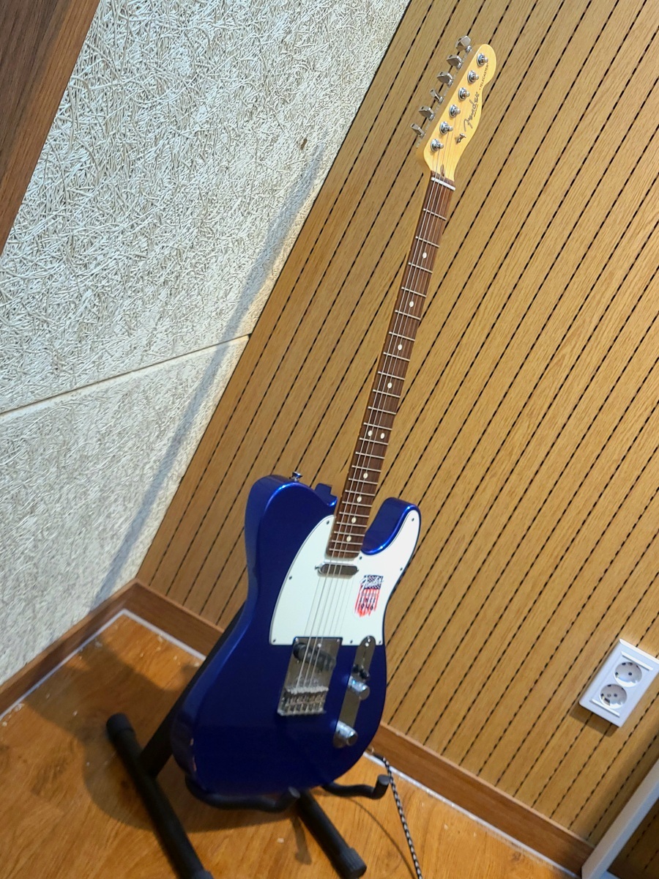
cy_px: 440
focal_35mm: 26
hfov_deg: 53.1
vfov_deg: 67.3
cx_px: 330
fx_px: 660
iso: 160
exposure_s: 1/60.2
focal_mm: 5.4
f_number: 1.8
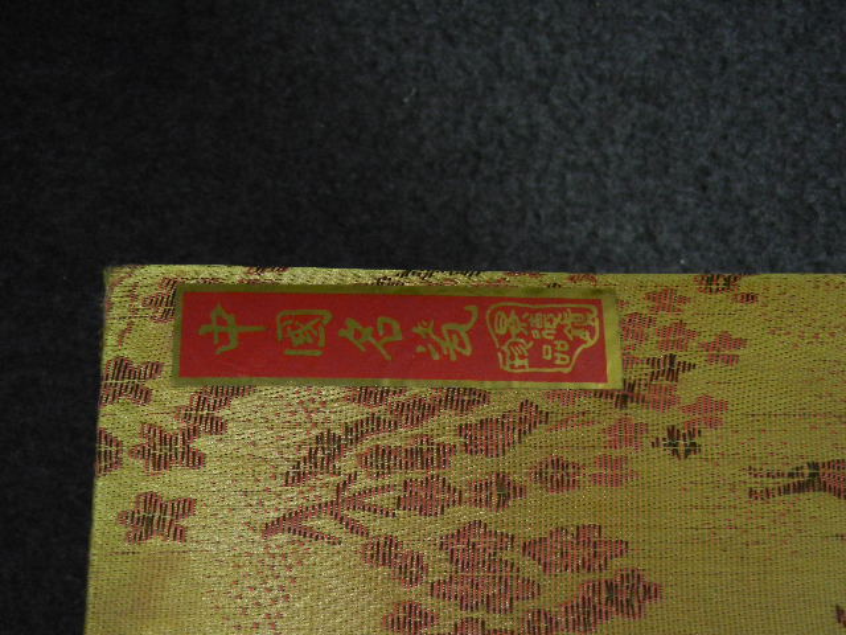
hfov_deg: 32.7
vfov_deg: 24.8
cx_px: 423
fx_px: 1442
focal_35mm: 59
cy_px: 318
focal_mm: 10.6
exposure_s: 1/30
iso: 800
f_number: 8
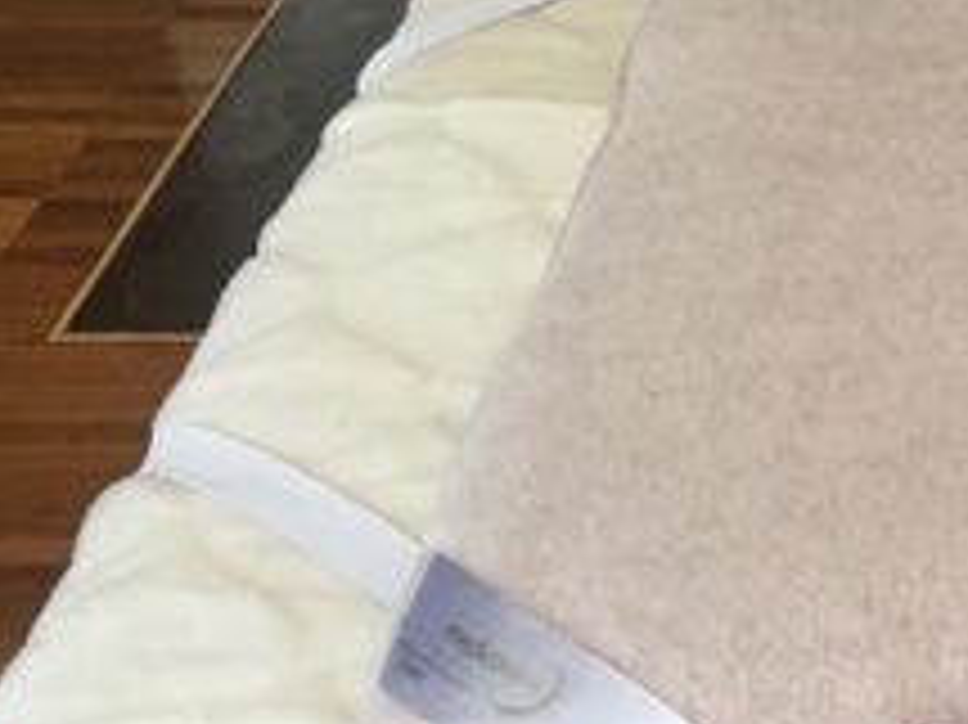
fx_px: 2264
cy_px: 396
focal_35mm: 81
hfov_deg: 21.5
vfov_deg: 18.2
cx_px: 1310
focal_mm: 4.15
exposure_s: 1/30
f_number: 2.2
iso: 40
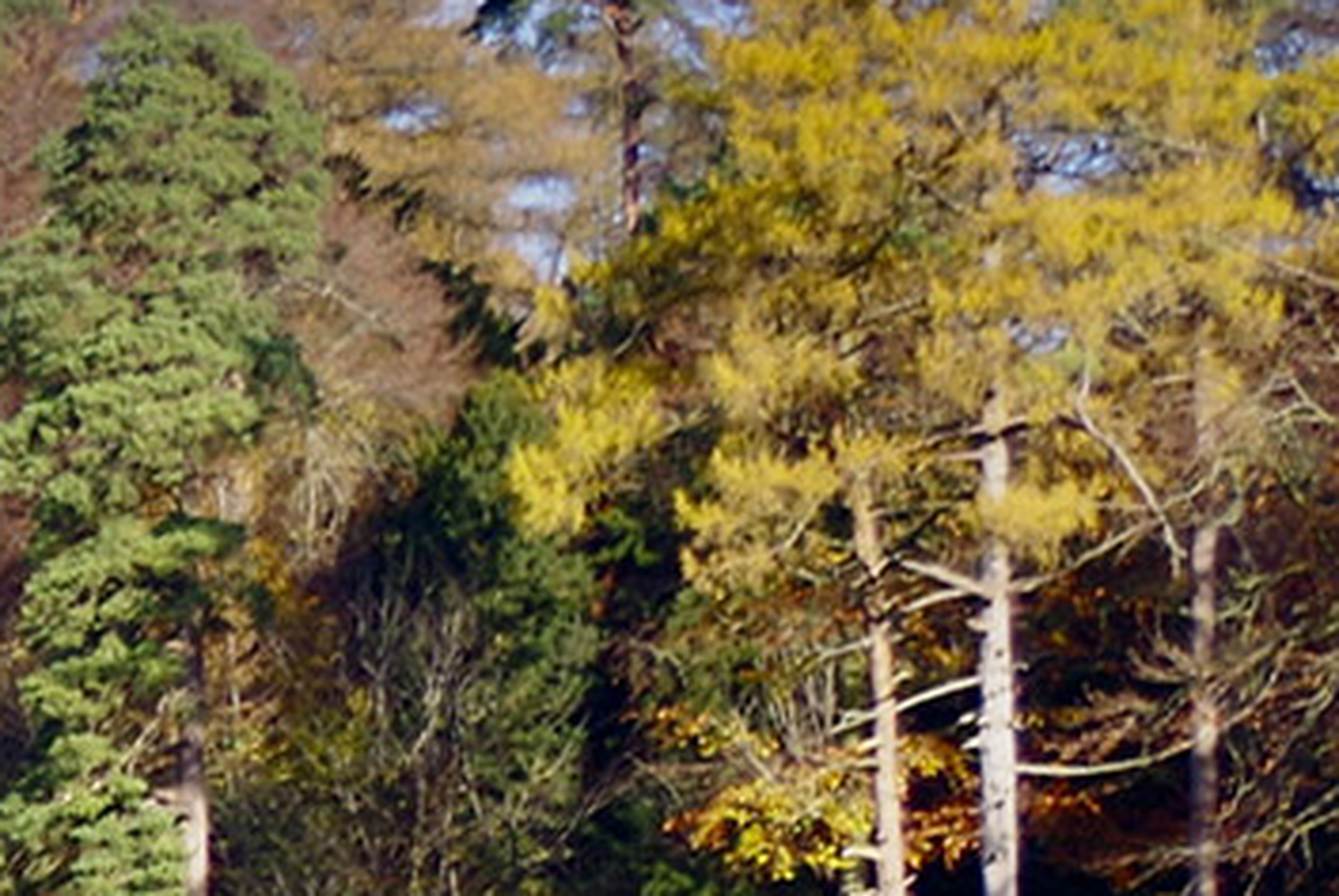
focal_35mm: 284
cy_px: 2094
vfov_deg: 4.7
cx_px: -2204
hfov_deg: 6.8
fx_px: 10572
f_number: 5
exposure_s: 1/100
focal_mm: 33
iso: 200
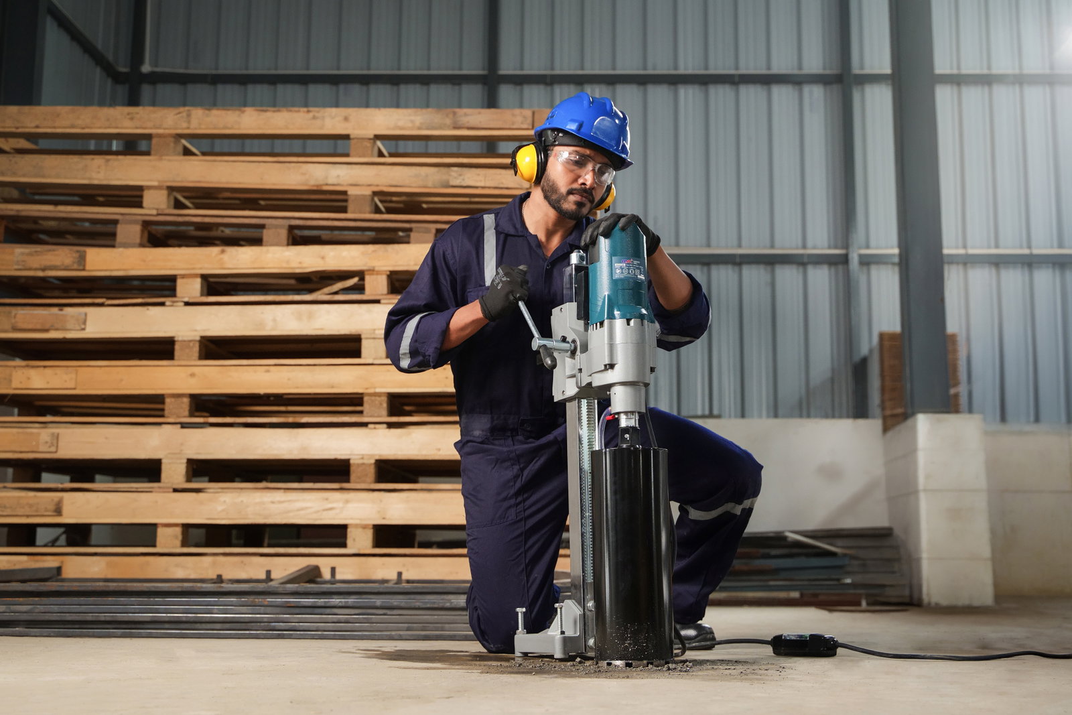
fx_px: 1221
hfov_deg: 47.4
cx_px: 536
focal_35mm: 41
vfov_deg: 32.6
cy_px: 358
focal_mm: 41
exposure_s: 1/100
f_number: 4
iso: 1000
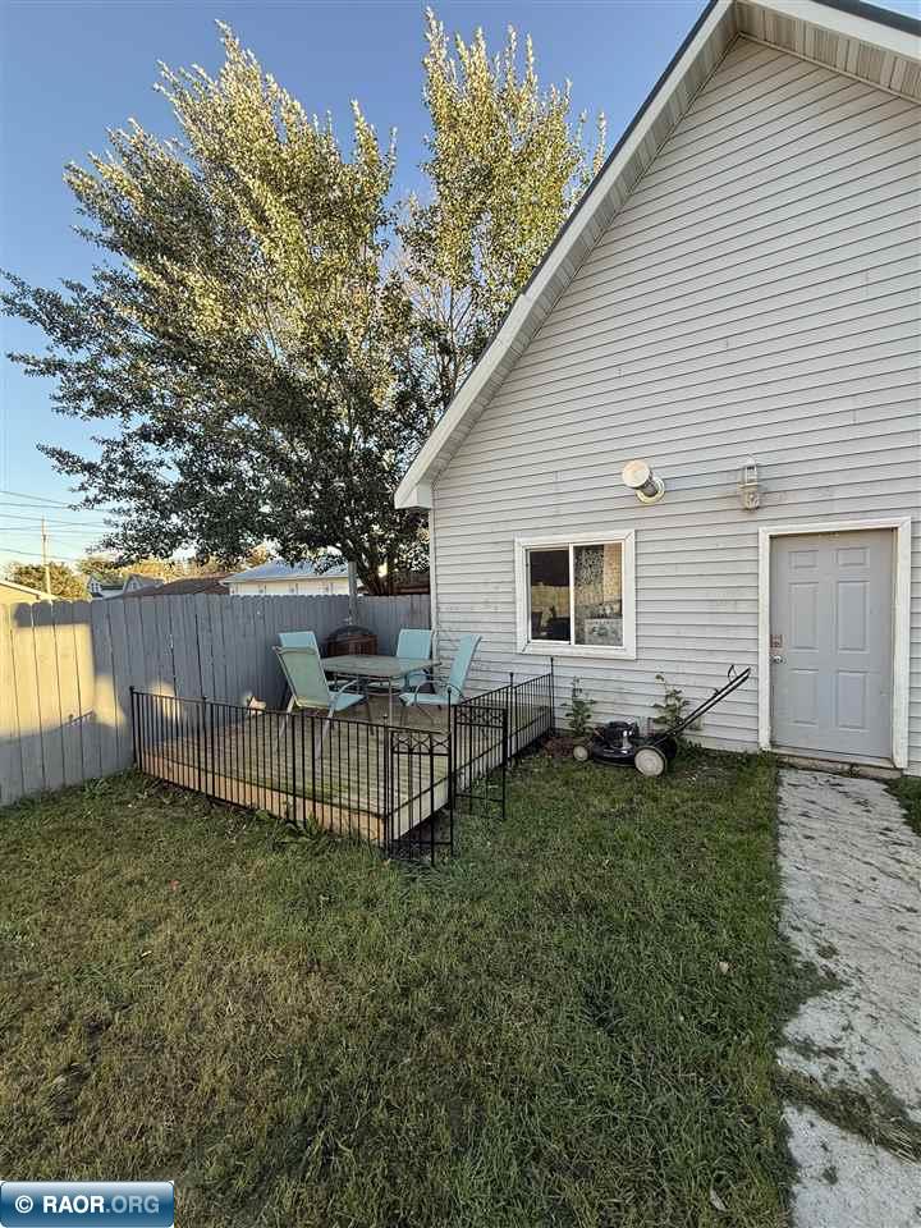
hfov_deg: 85.7
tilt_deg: -4.0
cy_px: 614
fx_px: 497
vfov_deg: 102.1
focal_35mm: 14
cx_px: 460
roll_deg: +0.8
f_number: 2.2
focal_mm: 2.22
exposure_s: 1/157
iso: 50
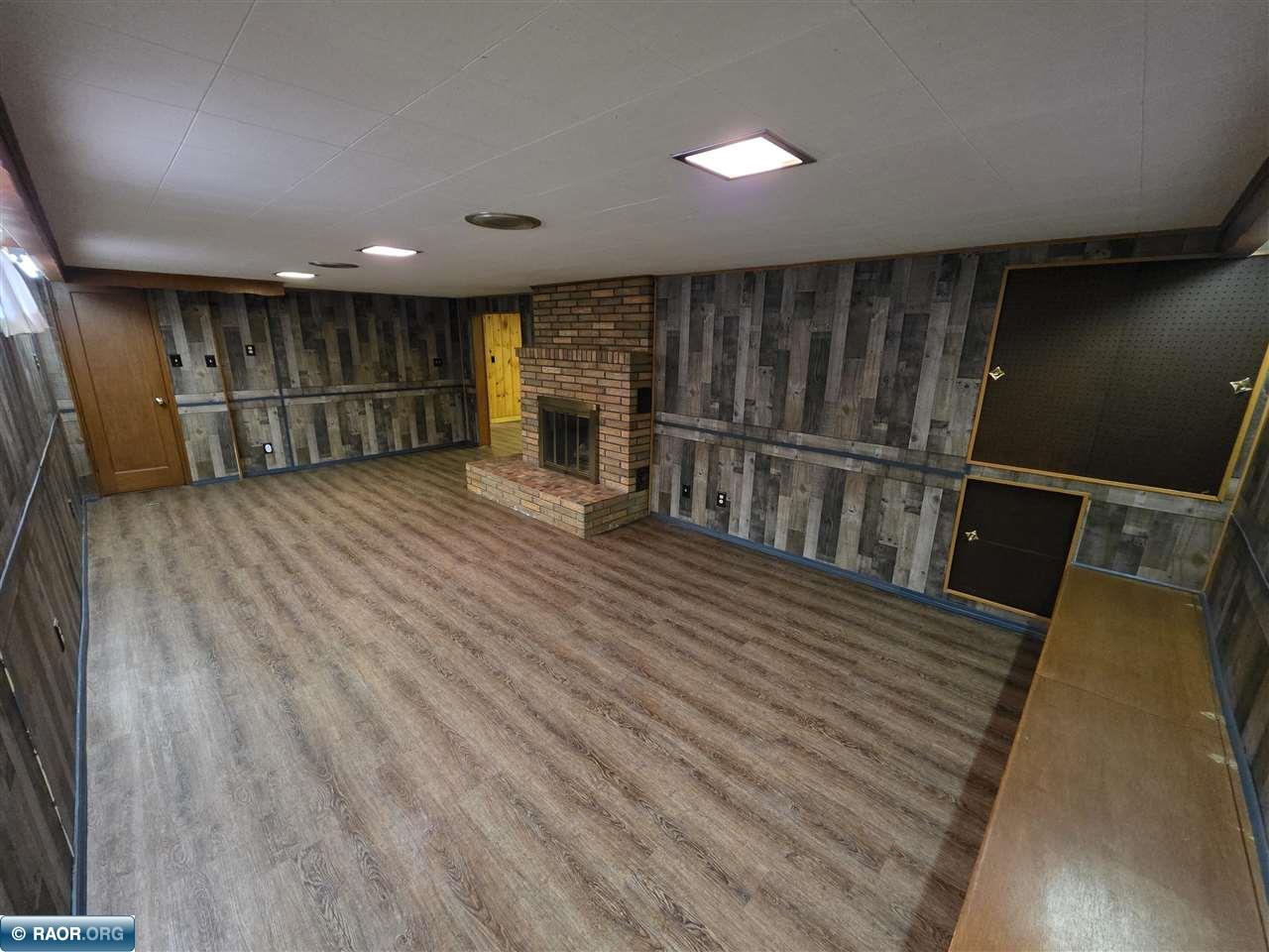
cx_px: 634
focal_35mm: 13
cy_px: 476
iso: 1000
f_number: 1.9
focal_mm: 2.2
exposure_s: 1/40
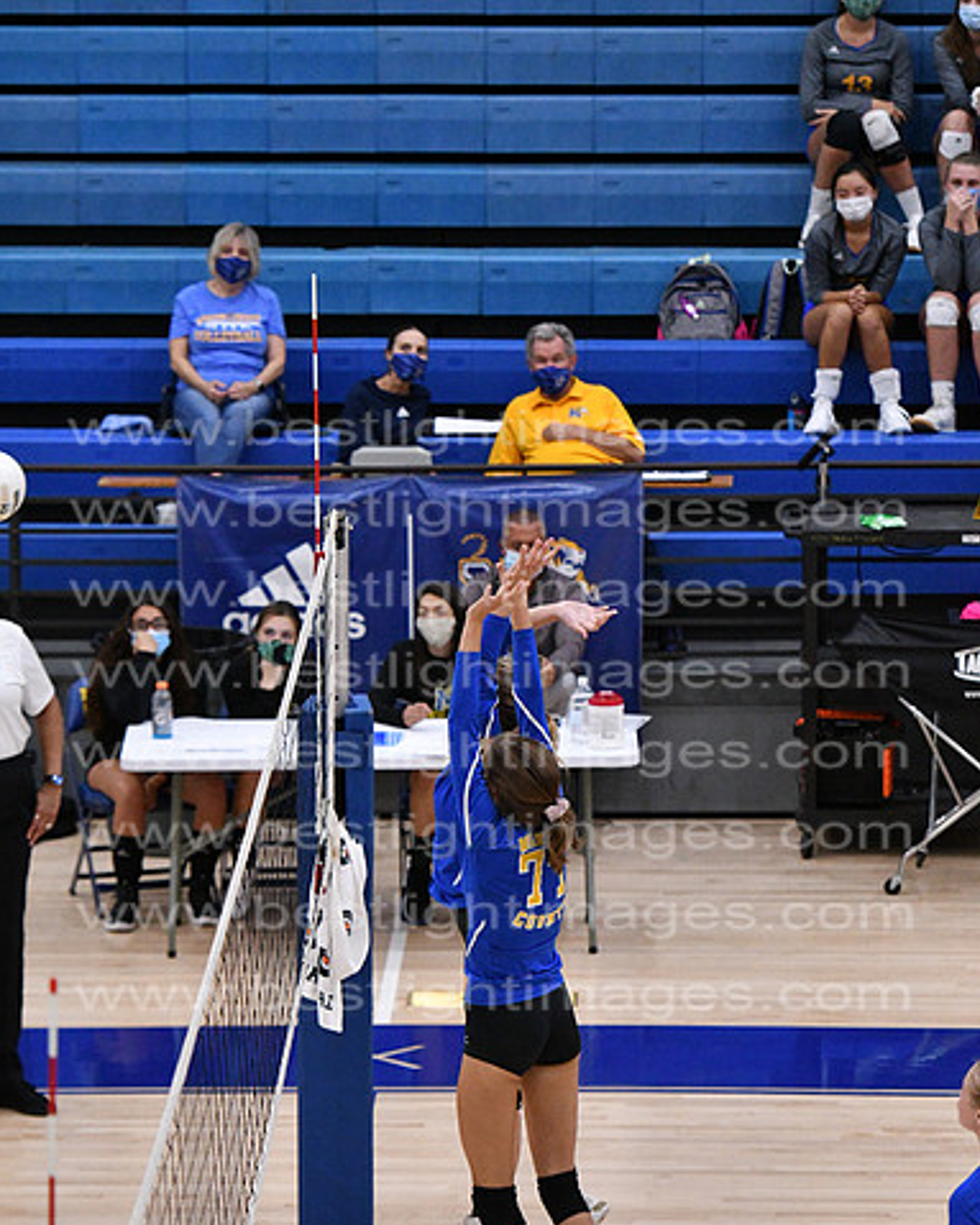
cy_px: 716
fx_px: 7543
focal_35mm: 208
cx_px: 493
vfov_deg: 9.3
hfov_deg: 7.4
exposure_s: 1/1250
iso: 6400
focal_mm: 122
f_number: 3.2
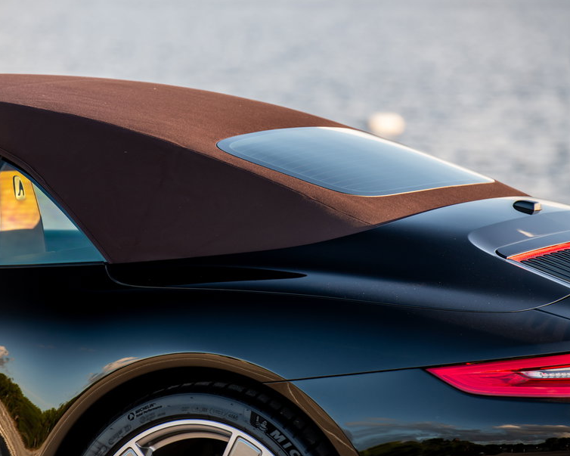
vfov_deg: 6.1
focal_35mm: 255
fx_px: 4301
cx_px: 238
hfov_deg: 7.6
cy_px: 202
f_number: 4.5
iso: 200
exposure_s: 1/125
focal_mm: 200
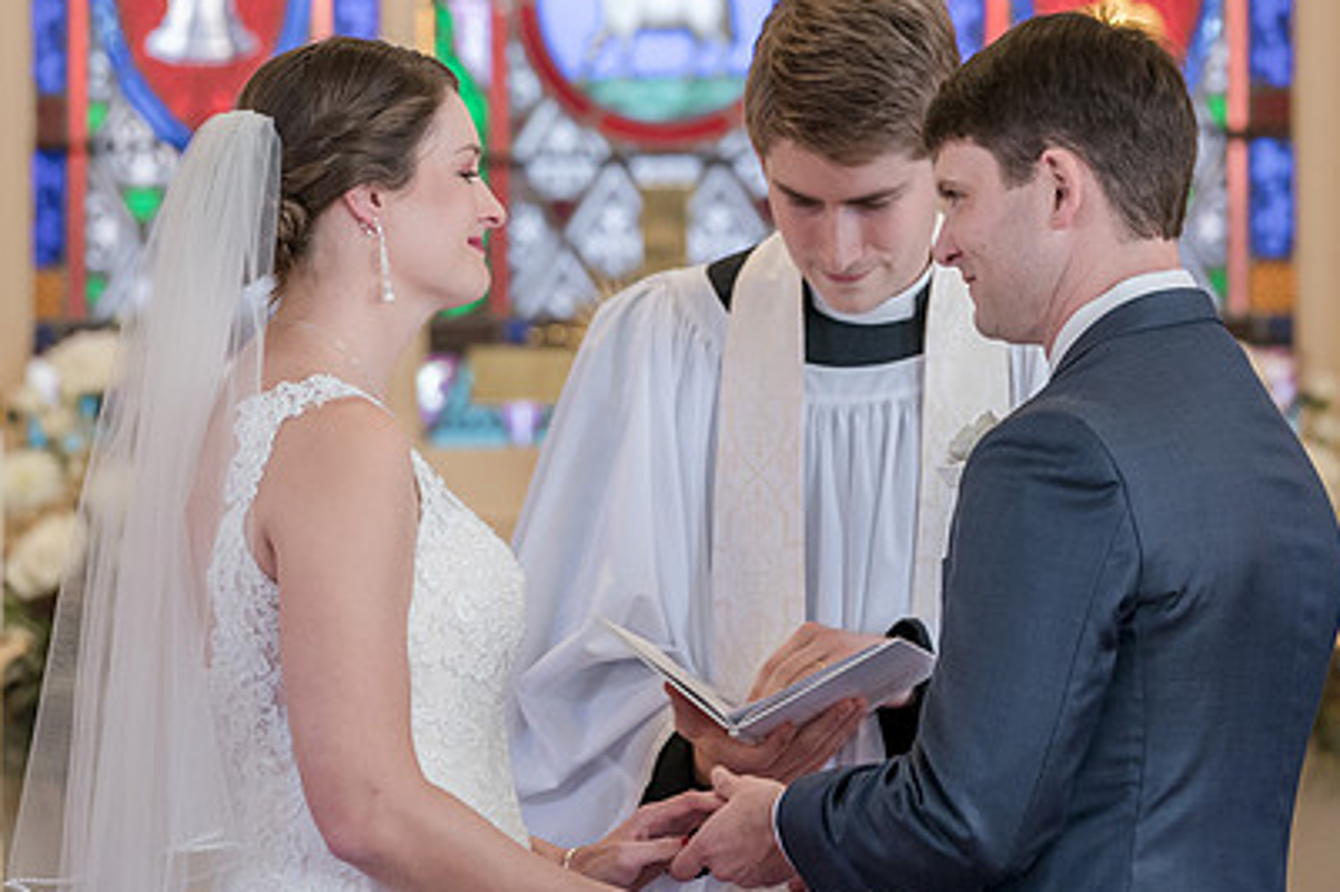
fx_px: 13989
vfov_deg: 3.7
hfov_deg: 5.5
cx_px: 727
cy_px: 280
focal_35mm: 376
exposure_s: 1/100
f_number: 3.2
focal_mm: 200
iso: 2000
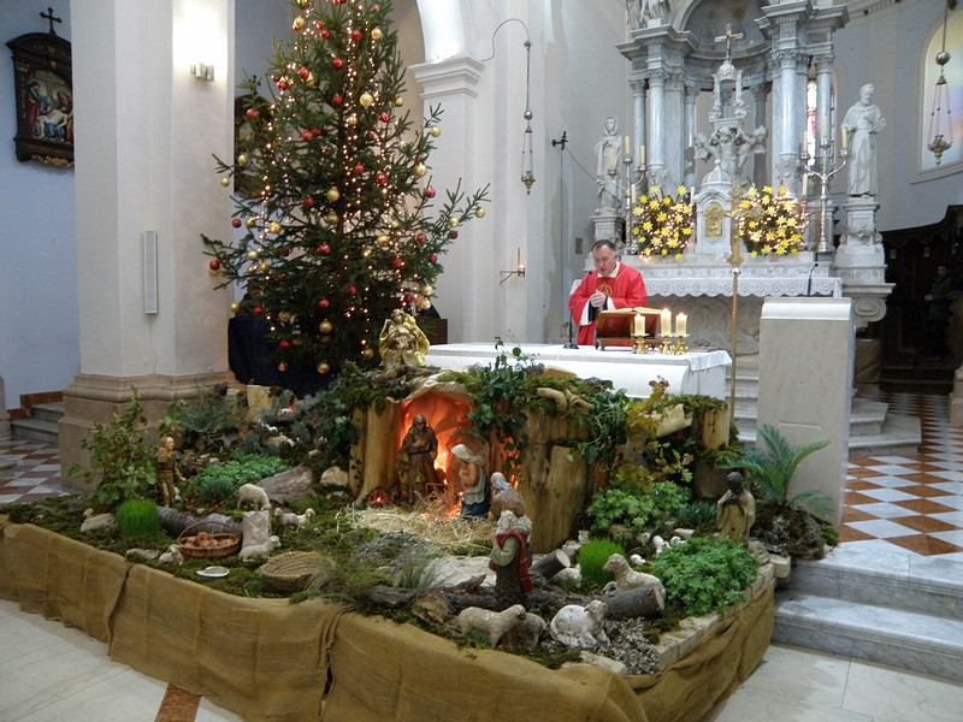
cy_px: 361
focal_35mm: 26
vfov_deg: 53.1
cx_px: 482
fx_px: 723
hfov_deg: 67.3
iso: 400
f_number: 2.8
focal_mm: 4.6
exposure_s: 1/15
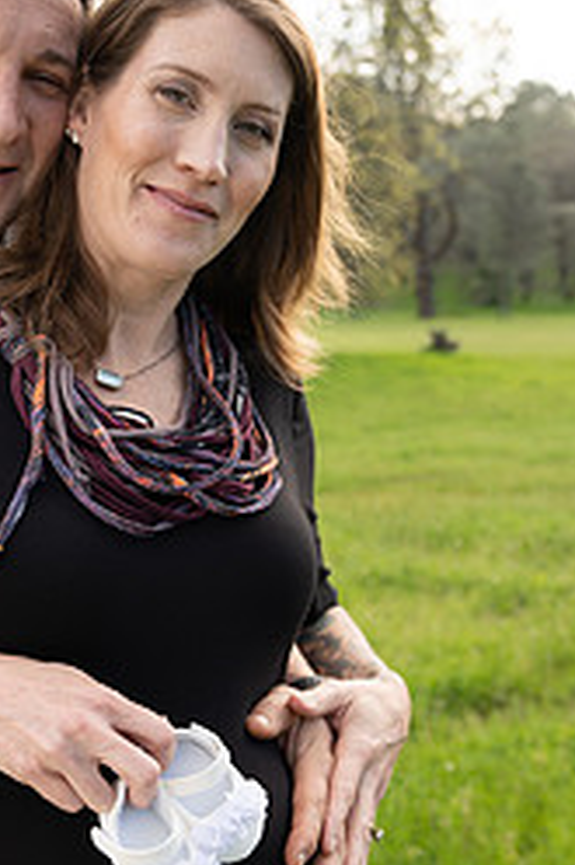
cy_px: 439
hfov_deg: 26.8
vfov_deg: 40.4
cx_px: 94
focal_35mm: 49
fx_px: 1176
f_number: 3.5
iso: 125
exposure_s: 1/125
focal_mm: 27
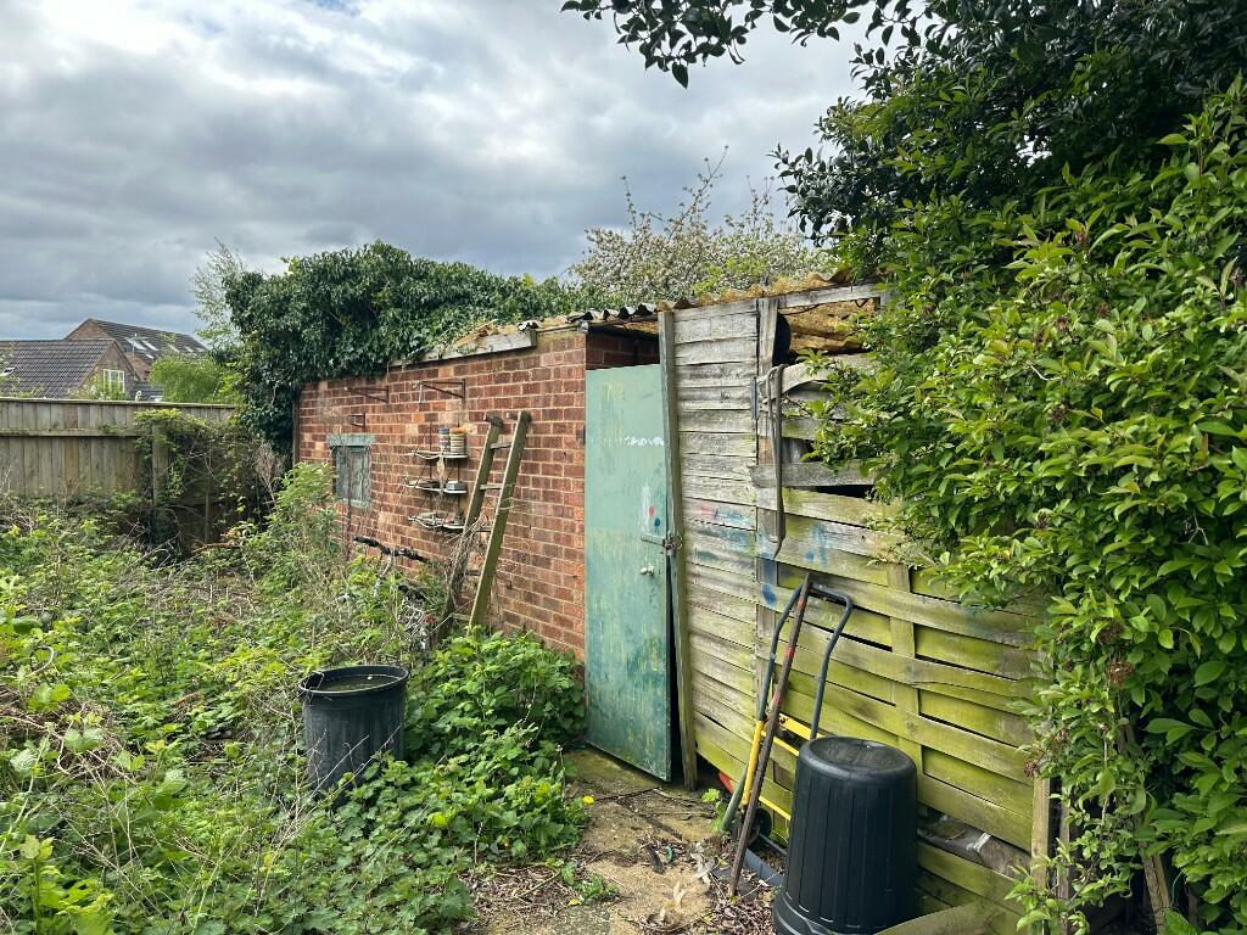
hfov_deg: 71.6
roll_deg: +0.0
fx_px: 865
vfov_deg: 56.8
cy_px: 468
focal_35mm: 24
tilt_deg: -2.4
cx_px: 624
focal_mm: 6.86
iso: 80
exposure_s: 1/1692
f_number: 1.78
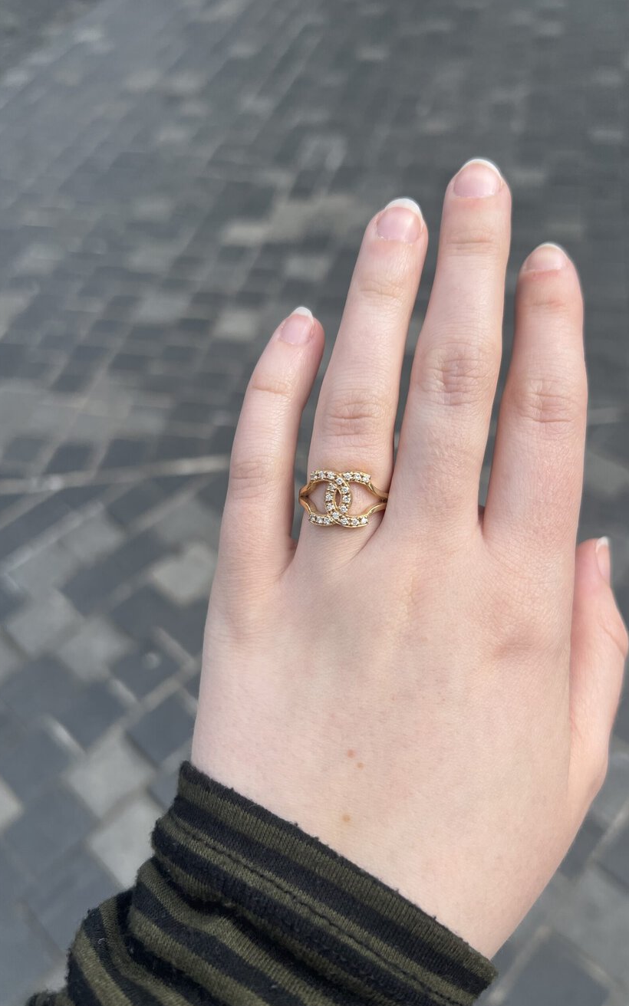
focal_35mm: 28
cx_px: 338
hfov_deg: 44.5
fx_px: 768
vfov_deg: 66.5
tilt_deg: -47.6
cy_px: 498
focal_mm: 5.7
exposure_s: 1/1511
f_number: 1.5
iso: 50
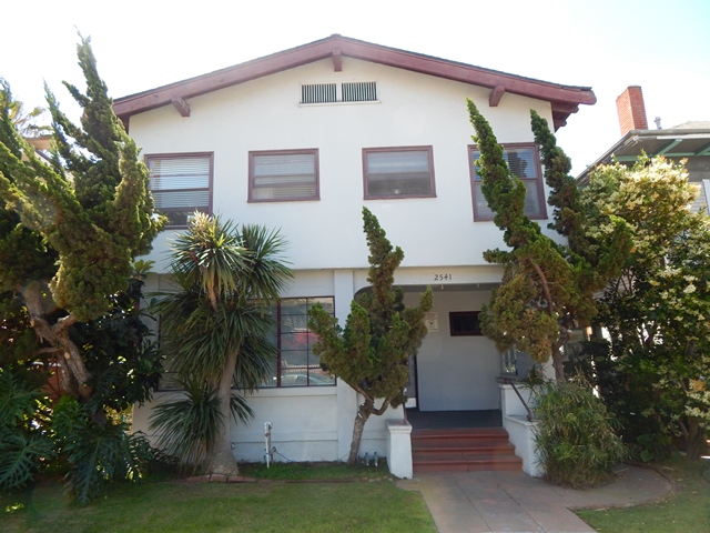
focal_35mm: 22
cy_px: 266
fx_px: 451
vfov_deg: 61.1
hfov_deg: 76.4
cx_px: 355
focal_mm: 4
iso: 125
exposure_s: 1/320
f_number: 3
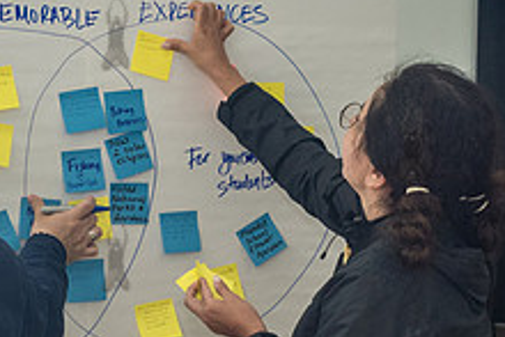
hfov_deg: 15.9
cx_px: 129
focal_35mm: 128
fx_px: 1797
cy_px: 278
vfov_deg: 10.7
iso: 1250
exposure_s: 1/200
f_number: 5.6
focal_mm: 35
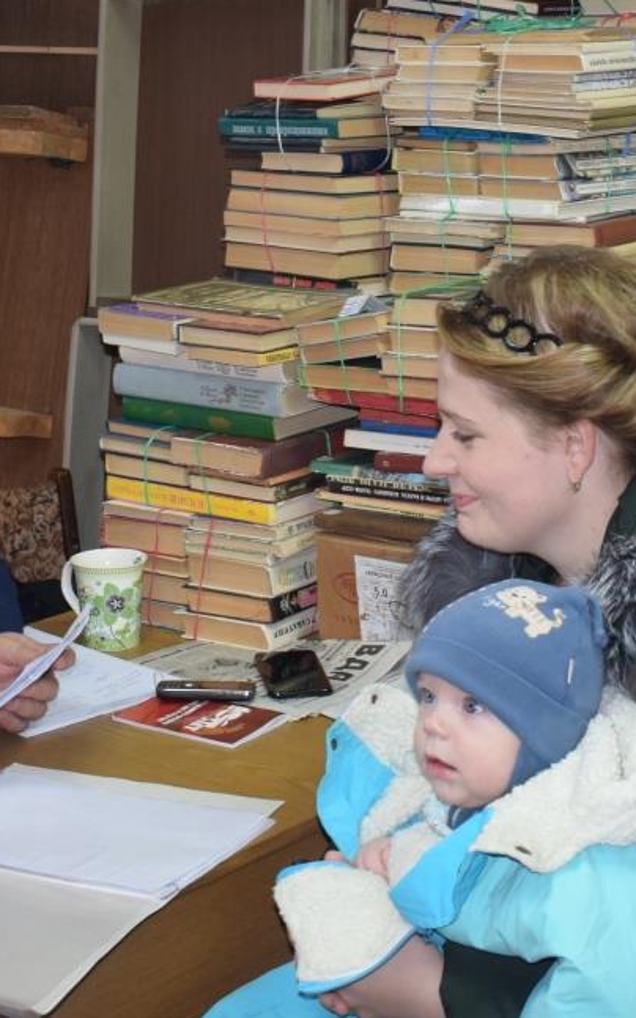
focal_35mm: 51
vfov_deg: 39.7
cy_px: 507
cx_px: 135
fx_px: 1410
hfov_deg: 25.0
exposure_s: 1/80
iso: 800
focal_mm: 21
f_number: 4.5
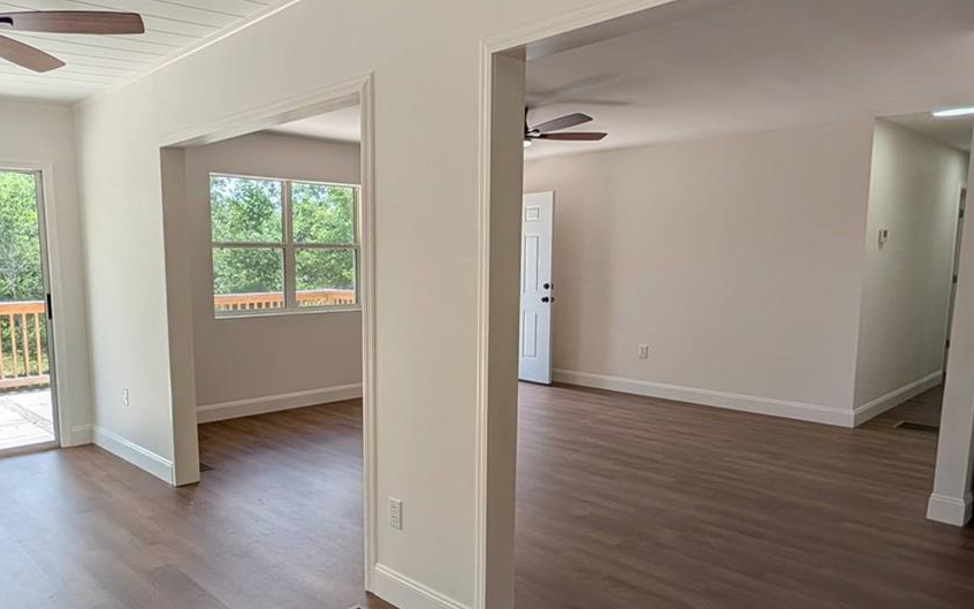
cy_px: 360
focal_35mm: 24
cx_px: 386
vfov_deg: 50.8
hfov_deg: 73.9
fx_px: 637
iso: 39
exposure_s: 1/1582
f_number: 1.7
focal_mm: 2.02
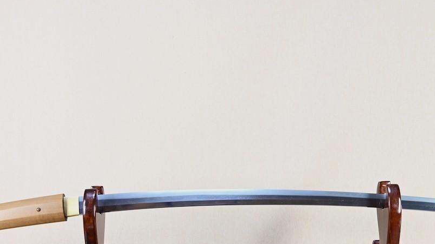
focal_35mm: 53
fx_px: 617
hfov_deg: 38.8
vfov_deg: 22.1
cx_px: 240
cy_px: 197
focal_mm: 19.5
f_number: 3.5
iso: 100
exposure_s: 1/3
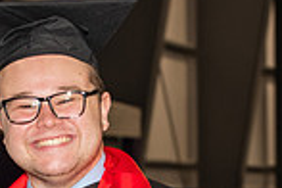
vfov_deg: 4.9
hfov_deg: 7.4
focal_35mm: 276
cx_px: -61
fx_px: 2162
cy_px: 296
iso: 1000
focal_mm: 70
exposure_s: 1/200
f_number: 5.6
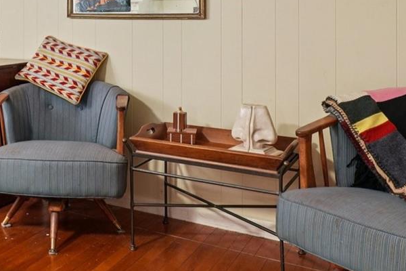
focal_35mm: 48
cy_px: 17
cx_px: 30
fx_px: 541
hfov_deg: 37.9
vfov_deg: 26.9
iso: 400
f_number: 8
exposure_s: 1
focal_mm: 12
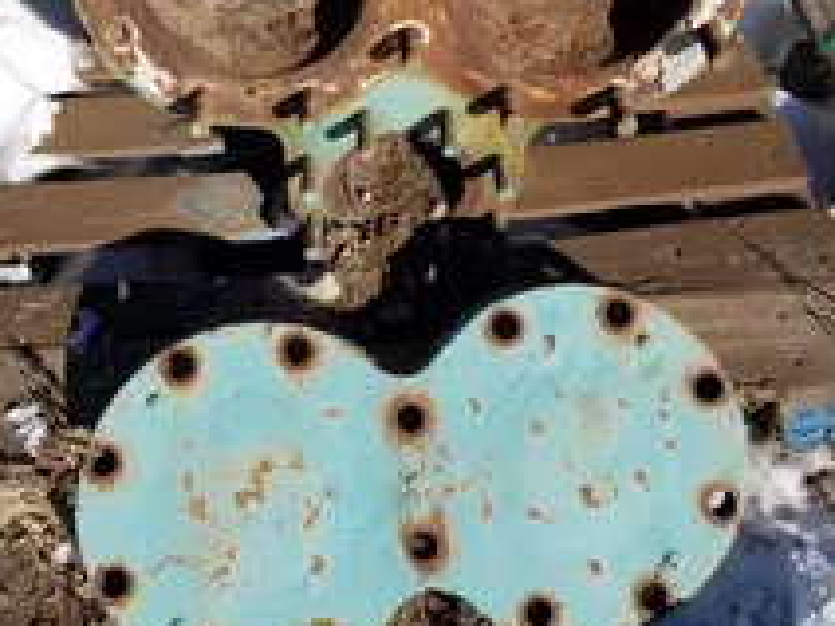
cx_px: 390
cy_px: 83
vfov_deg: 28.7
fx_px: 1182
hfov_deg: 38.9
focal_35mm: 49
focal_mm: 4.2
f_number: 1.7
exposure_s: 1/3552
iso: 50
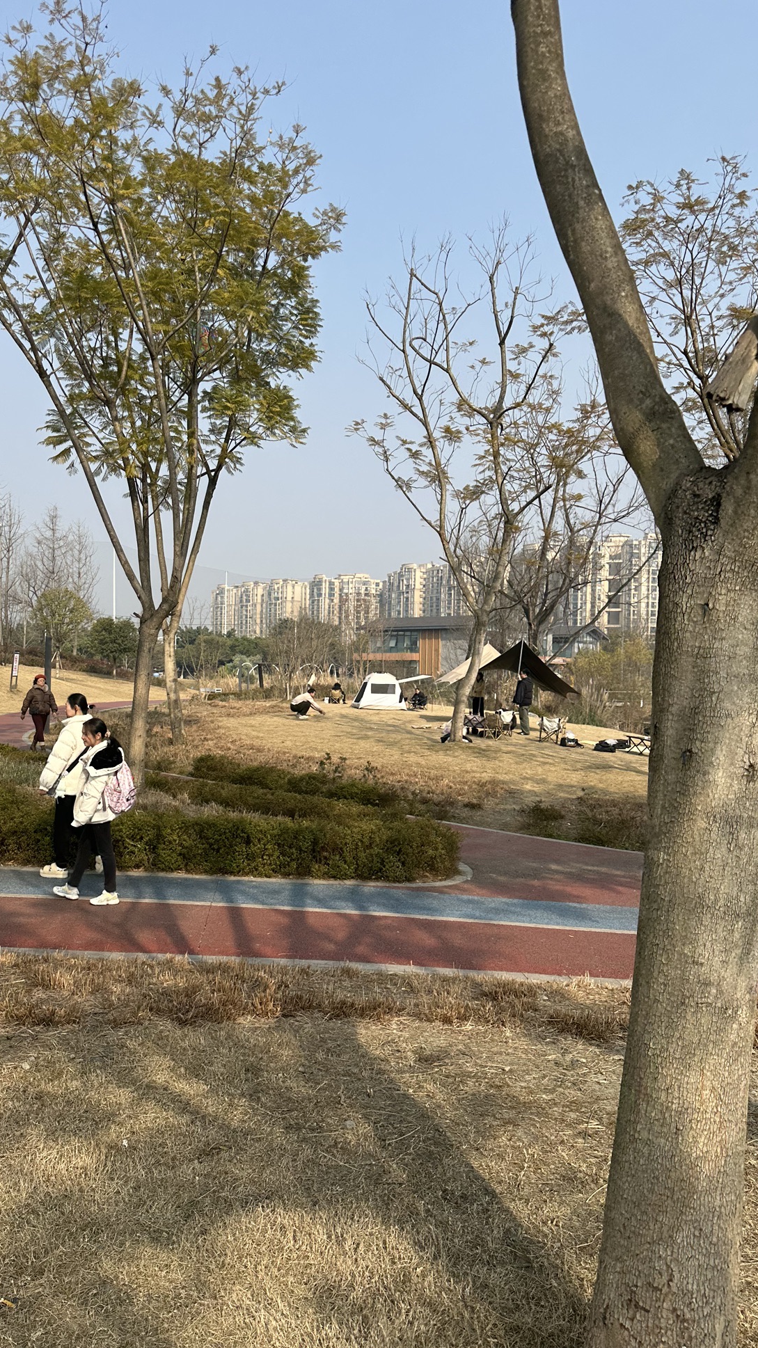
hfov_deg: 42.5
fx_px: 965
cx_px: 272
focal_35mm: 27
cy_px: 673
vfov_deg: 69.9
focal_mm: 6.86
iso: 80
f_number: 1.78
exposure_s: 1/3861
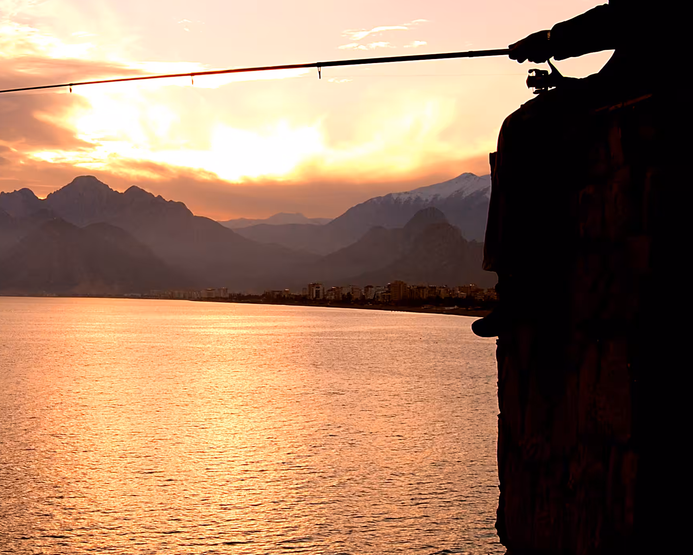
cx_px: 8
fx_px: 1415
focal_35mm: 69
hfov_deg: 26.2
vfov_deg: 22.2
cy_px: 248
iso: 100
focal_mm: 22
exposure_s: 1/200
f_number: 7.1
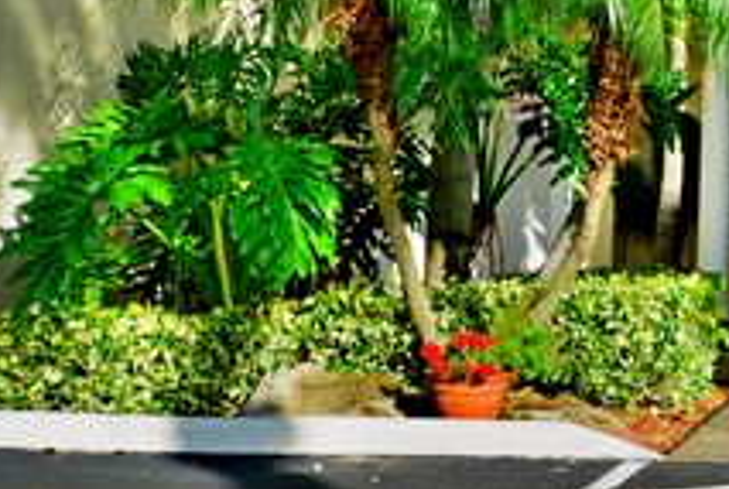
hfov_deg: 19.7
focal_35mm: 99
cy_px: -236
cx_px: 794
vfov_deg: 13.2
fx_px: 2009
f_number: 7.1
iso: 100
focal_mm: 22
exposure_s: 1/200
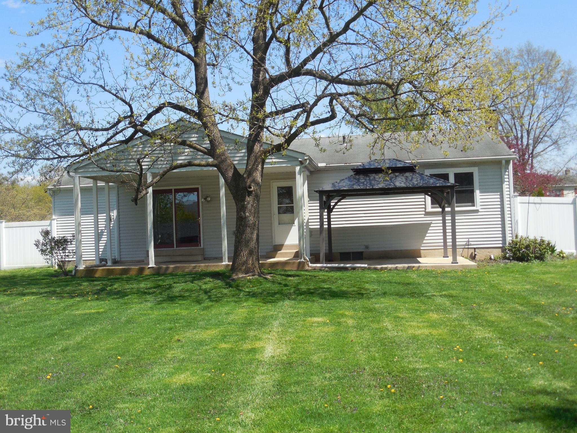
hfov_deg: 43.9
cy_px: 216
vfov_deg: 33.6
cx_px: 288
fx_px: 717
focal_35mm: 43
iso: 125
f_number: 3.9
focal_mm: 7.8
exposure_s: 1/500
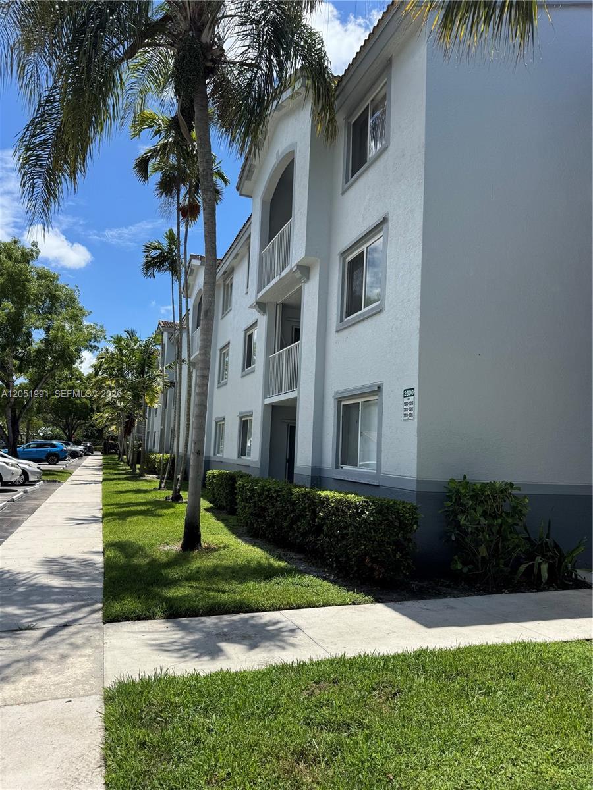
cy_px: 395
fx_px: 548
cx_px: 296
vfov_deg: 71.6
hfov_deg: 56.8
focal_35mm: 24
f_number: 1.78
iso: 80
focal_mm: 6.76
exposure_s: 1/4049
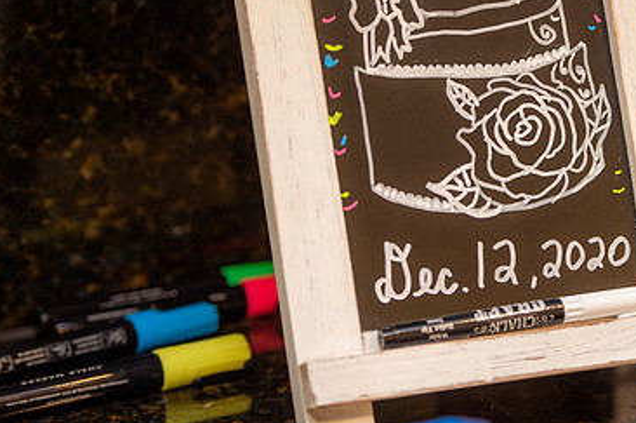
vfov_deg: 7.4
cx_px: 471
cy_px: 108
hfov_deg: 11.2
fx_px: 3246
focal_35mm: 184
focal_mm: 116
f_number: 2.8
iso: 1250
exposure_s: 1/100
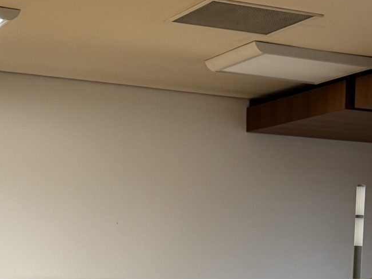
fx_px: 1021
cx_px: 302
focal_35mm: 95
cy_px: 508
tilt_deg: -14.0
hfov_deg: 20.4
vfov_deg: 13.8
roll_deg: -2.0
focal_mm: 6.76
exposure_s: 1/100
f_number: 1.78
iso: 160
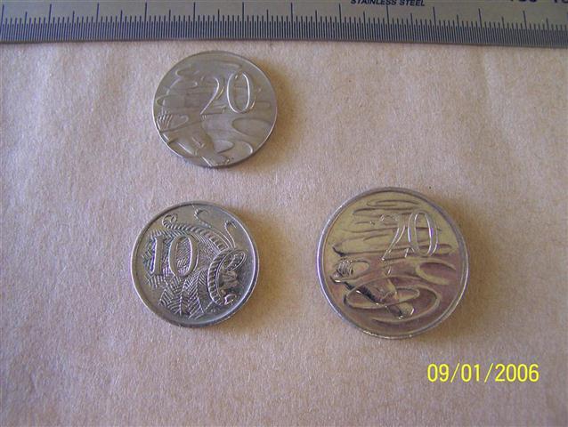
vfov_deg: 37.8
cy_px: 214
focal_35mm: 38
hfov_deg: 48.9
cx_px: 284
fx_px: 624
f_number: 2.8
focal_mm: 6.3
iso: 200
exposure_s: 1/10
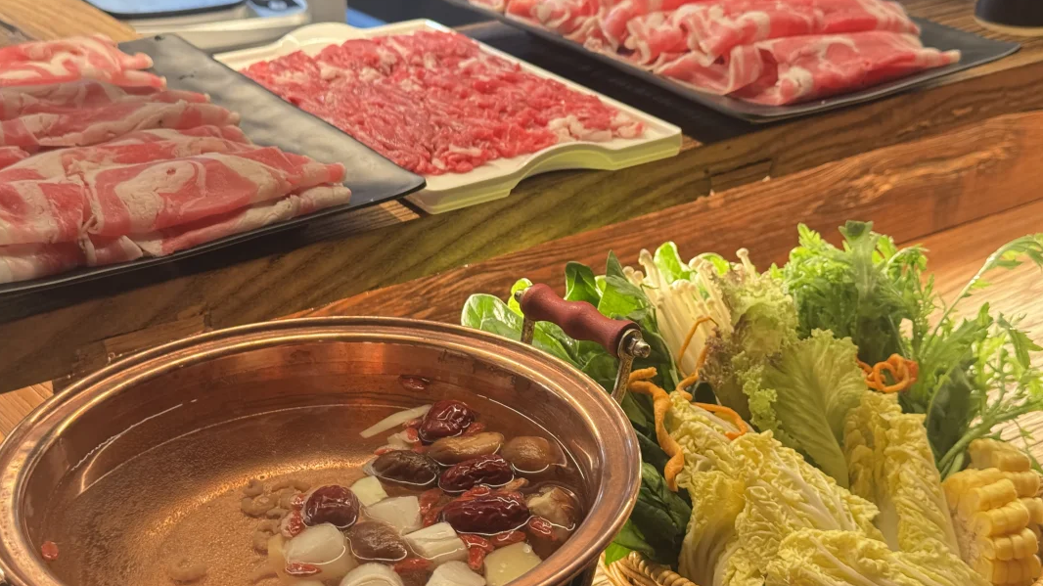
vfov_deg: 22.6
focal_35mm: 53
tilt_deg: -23.9
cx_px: 523
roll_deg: +0.0
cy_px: 288
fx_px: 1465
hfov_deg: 39.2
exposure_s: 1/33
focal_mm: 6.76
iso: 500
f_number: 1.78
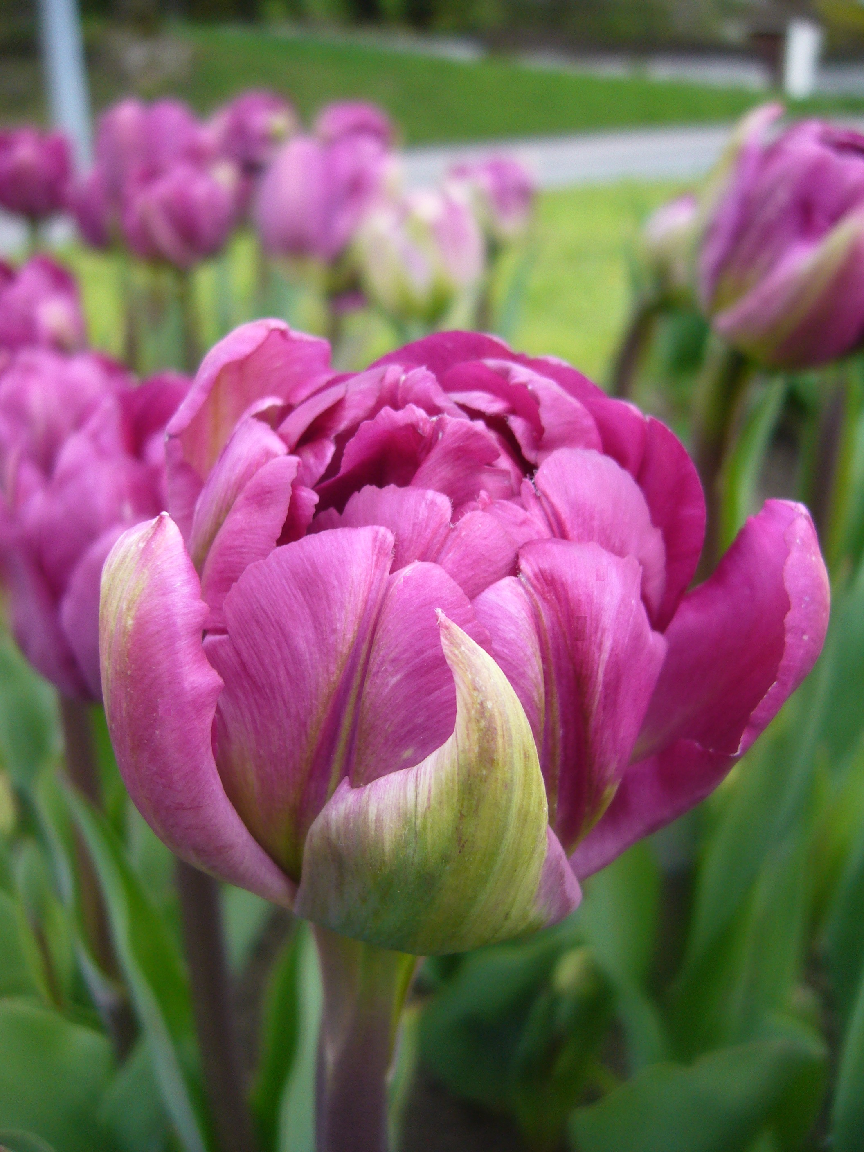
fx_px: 1165
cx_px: 432
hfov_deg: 40.7
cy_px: 576
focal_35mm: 35
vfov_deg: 52.6
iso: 80
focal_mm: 5.8
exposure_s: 1/320
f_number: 2.8
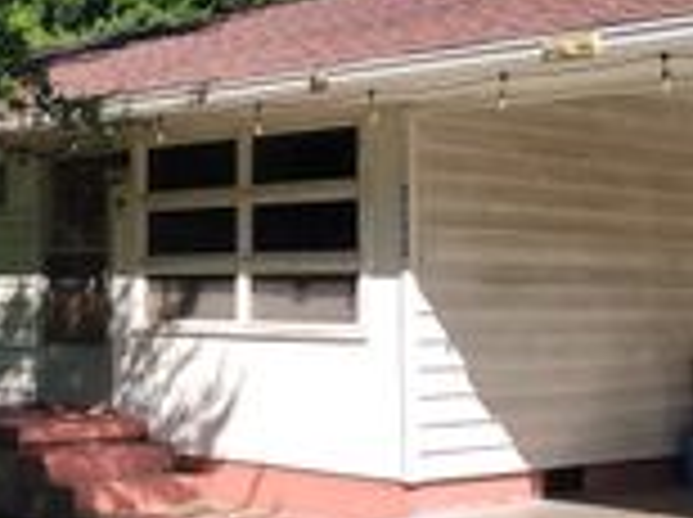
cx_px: 94
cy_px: 200
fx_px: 1559
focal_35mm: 78
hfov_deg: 24.5
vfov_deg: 18.8
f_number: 1.8
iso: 16
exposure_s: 1/541
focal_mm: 6.7
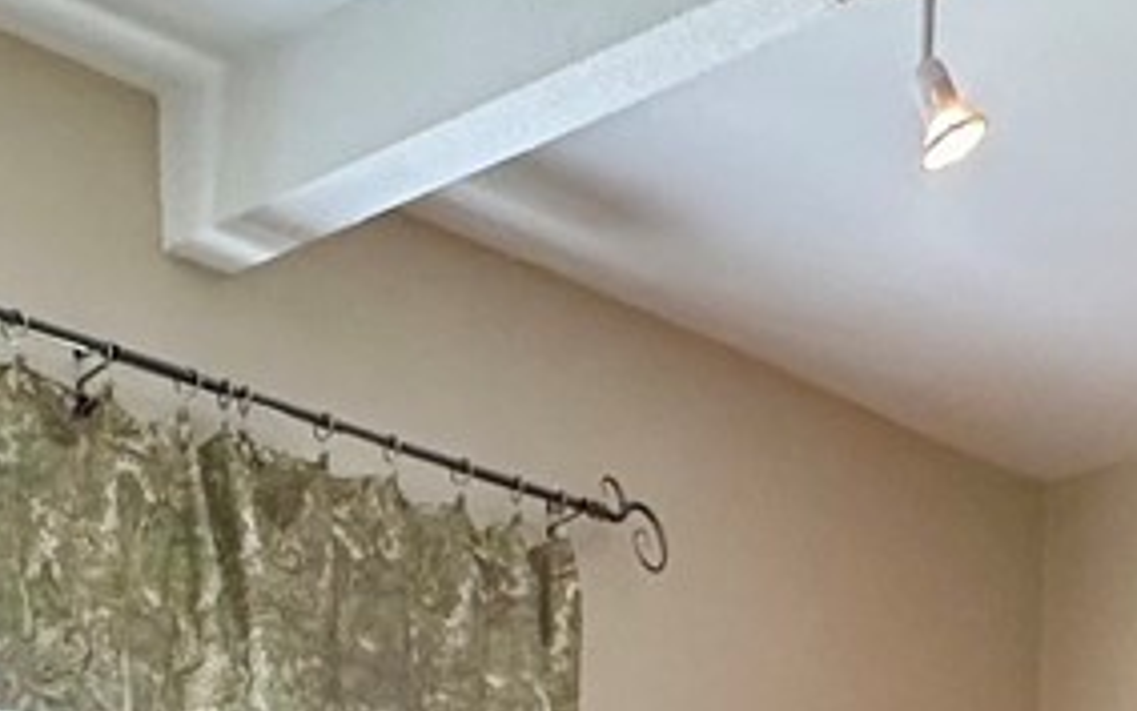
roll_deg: +1.8
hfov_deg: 24.1
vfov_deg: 11.5
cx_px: 149
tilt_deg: -12.6
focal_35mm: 84
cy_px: 1908
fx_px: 2603
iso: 160
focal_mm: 2.22
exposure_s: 1/60
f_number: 2.2
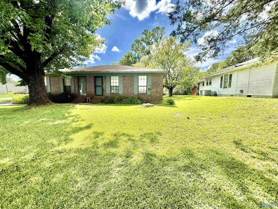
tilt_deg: -6.0
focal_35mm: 14
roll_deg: +0.0
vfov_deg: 85.7
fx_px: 112
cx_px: 139
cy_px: 104
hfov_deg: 102.1
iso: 64
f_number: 2.2
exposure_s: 1/1145
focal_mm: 2.22
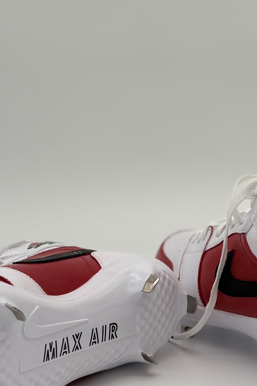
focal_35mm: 70
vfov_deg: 28.5
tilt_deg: -2.8
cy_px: 111
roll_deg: +1.0
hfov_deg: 19.4
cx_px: 159
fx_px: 750
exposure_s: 1/248
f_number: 1.6
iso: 40
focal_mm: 5.96
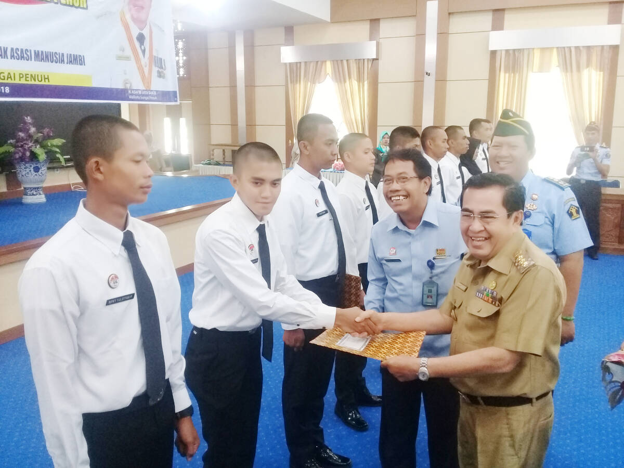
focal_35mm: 31
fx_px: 559
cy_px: 234
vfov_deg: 45.4
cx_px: 312
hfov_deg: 58.4
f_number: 2.2
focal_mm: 3.3
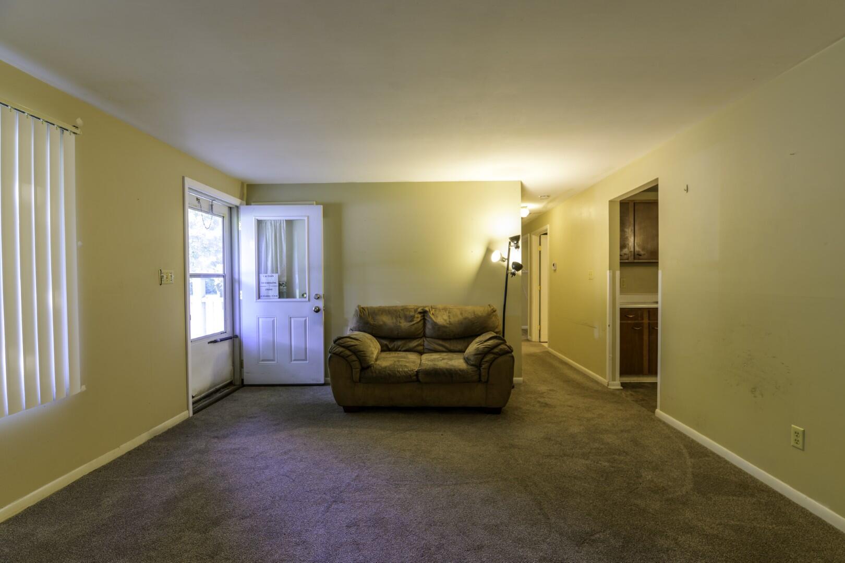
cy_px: 282
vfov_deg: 77.3
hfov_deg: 100.4
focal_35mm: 15
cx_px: 422
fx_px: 352
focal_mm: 15
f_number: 5.6
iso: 64
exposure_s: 1/1.25
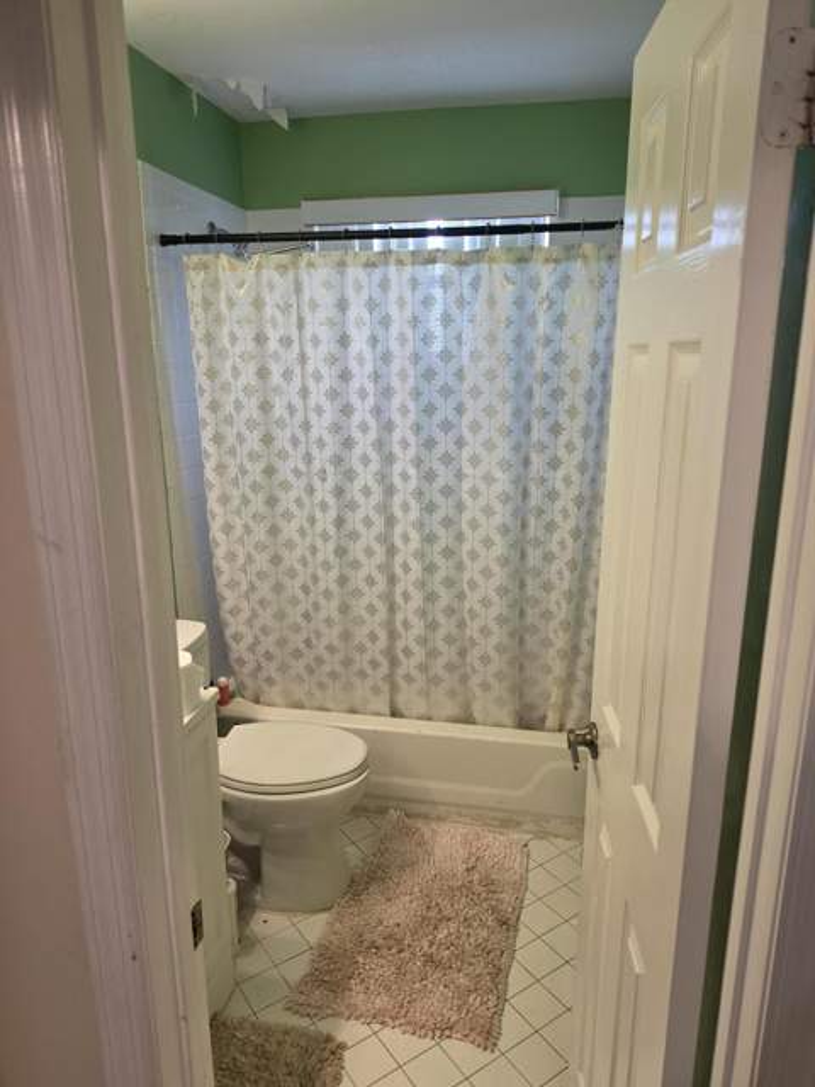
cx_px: 408
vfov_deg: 73.9
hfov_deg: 58.9
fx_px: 722
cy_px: 544
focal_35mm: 23
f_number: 1.4
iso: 125
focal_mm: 6.5
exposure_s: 1/120
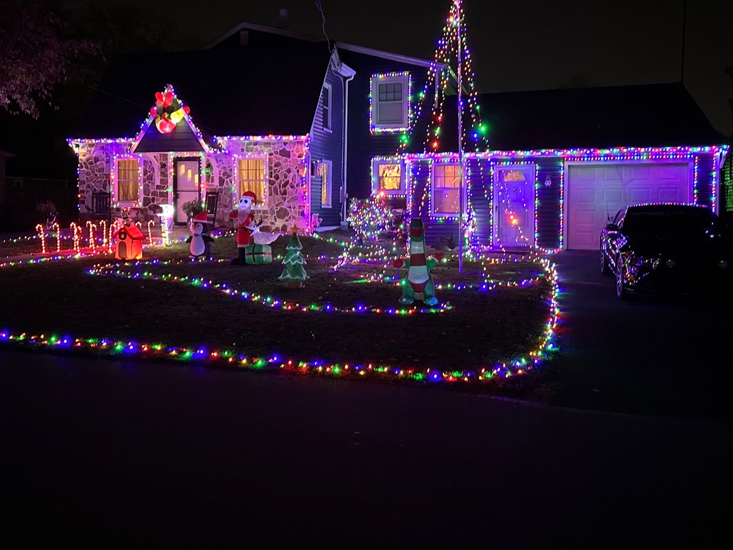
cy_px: 238
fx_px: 656
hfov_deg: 58.3
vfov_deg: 45.3
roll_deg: -0.2
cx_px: 354
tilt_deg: -2.3
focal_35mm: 31
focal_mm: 6.86
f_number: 1.78
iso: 3200
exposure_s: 1/15
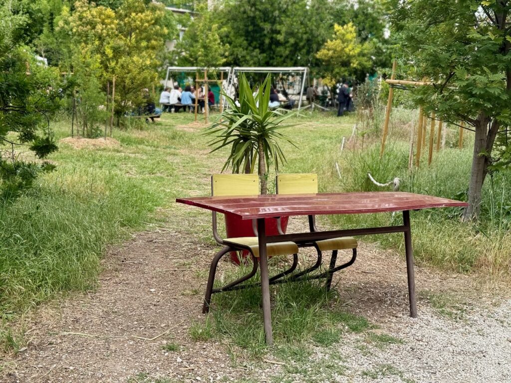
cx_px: 256
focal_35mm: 48
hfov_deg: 39.7
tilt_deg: -8.5
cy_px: 192
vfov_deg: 30.3
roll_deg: -2.6
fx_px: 709
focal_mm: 6.76
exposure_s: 1/2494
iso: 100
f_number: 1.78
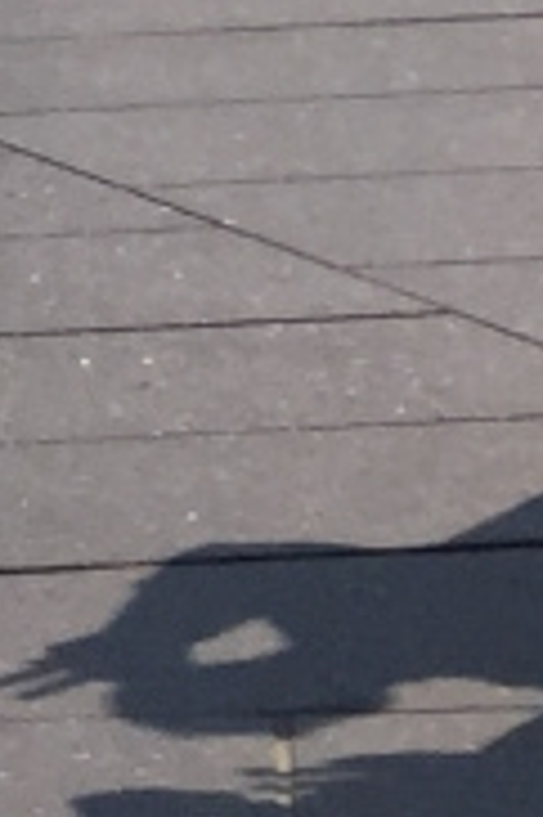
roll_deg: +0.0
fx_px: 6007
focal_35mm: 265
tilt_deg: -1.2
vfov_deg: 7.4
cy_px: -925
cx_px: -2702
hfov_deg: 4.2
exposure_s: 1/2326
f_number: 2.2
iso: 32
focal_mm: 4.15
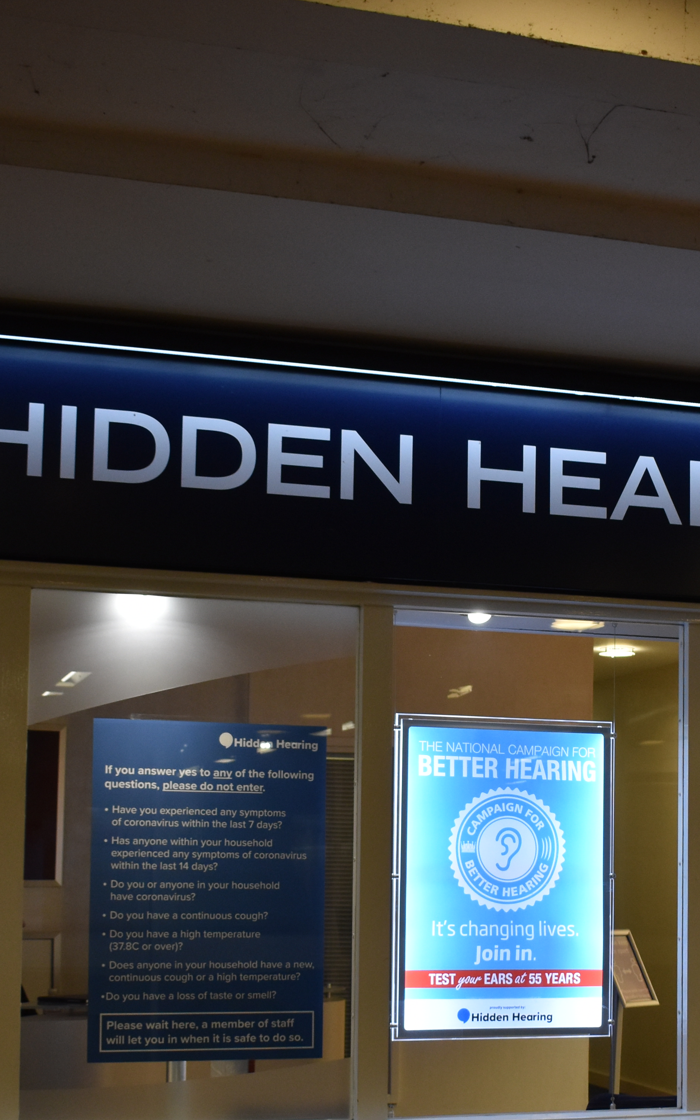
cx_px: 532
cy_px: 740
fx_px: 1954
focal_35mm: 64
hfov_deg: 20.1
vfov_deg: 31.7
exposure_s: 1/160
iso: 800
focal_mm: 21
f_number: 3.8
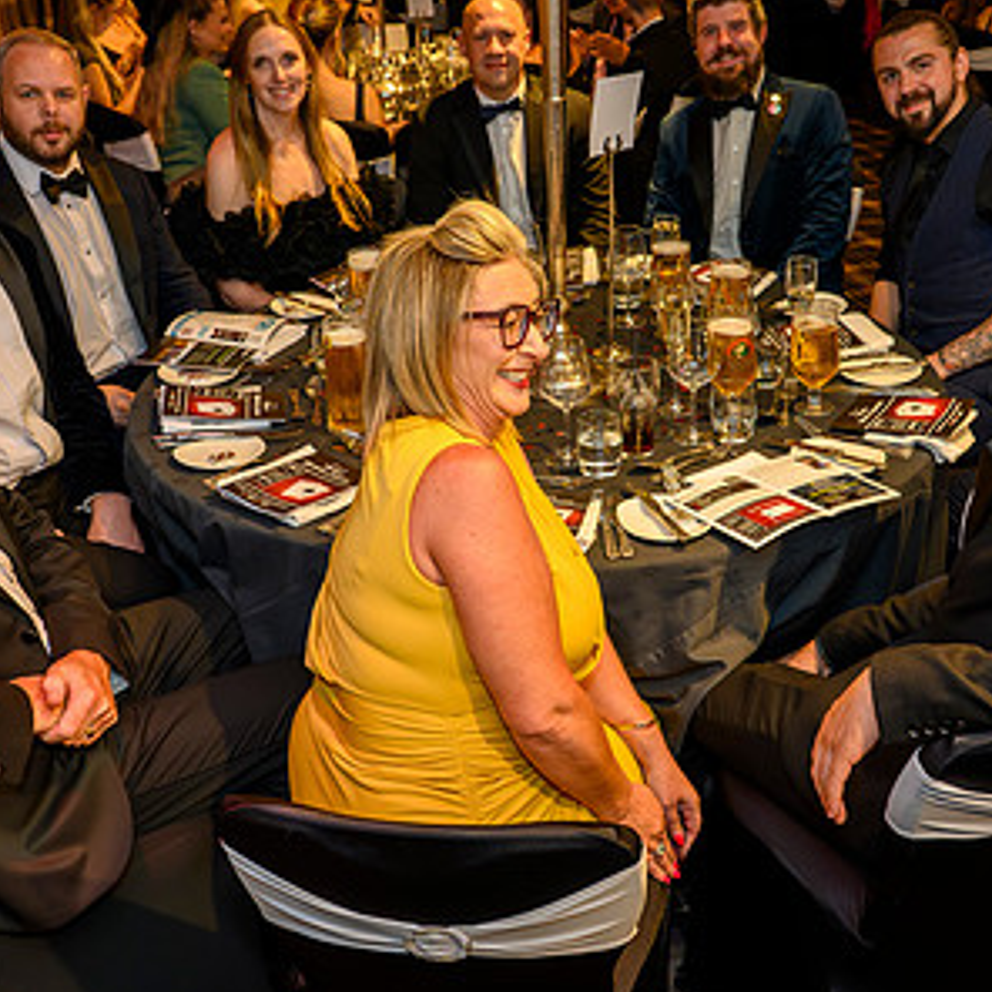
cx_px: 553
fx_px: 1329
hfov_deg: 40.9
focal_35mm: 41
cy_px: 426
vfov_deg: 40.8
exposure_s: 1/125
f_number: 4
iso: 5600
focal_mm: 24
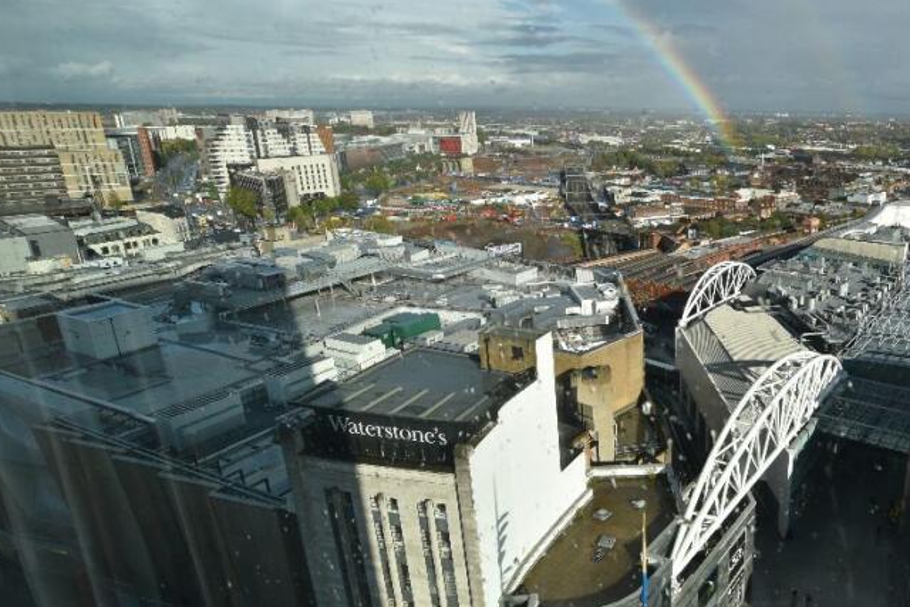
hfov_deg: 67.9
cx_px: 707
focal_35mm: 24
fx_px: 607
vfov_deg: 53.1
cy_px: 321
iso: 100
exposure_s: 1/250
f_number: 8
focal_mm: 10
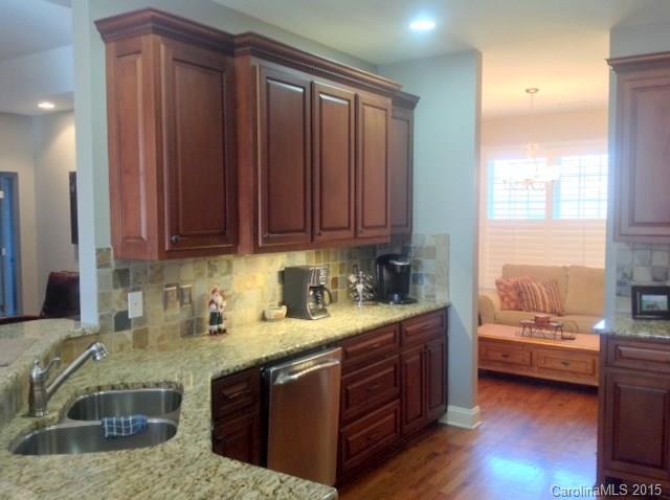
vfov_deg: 40.6
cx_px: 335
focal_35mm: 35
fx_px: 676
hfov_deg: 52.7
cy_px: 250
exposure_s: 1/15
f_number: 2.4
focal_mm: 4.28
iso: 100
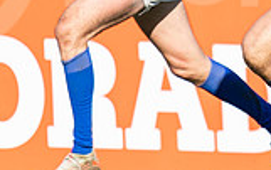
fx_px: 18018
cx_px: 288
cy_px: 46
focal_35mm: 2437
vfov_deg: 0.5
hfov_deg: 0.9
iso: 100
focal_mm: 400
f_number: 2.8
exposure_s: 1/1250
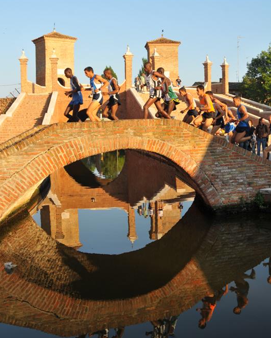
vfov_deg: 44.7
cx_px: 135
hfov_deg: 36.5
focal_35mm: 41
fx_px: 411
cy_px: 149
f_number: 8
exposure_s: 1/250
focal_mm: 24
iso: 250
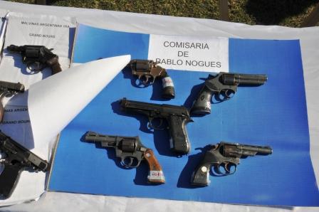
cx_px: 160
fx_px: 292
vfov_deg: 39.9
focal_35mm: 33
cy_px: 106
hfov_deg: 57.3
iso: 250
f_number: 22
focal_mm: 22
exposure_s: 1/100
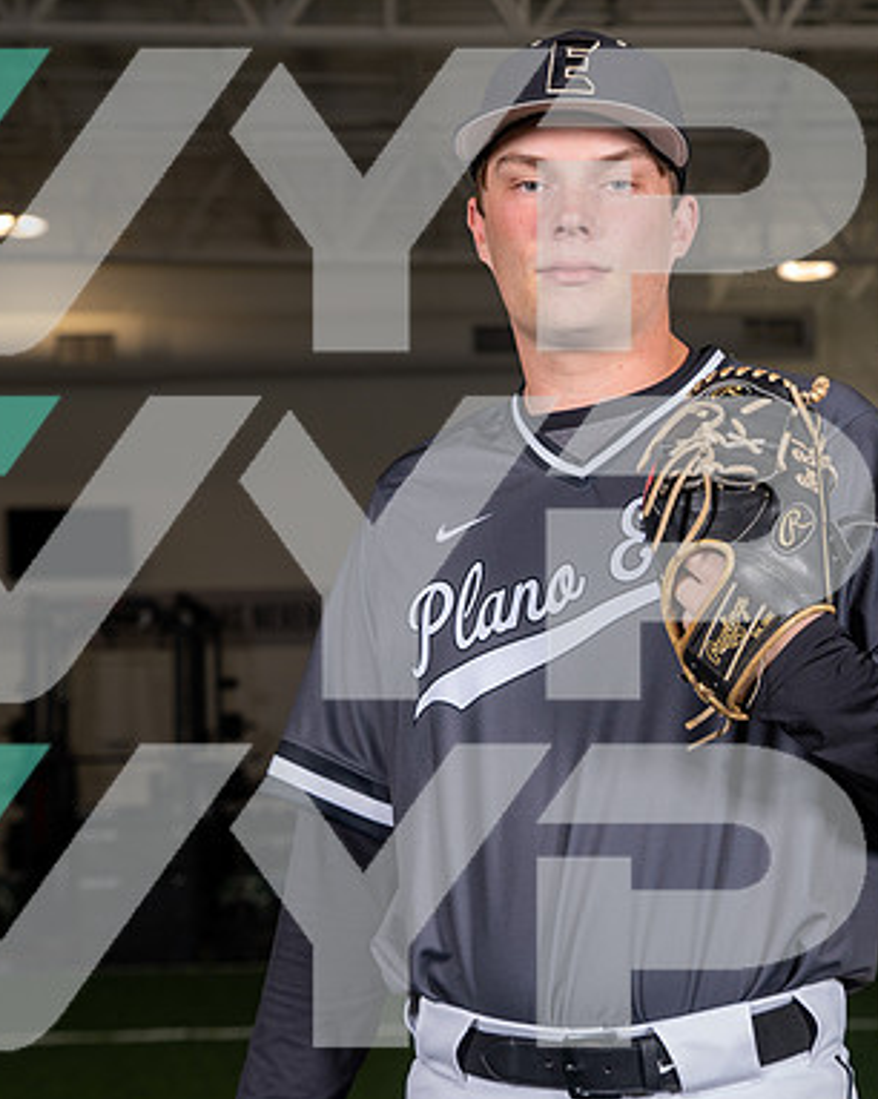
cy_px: 550
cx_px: 491
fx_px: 2958
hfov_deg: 16.9
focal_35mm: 91
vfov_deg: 21.0
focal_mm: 64
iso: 200
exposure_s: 1/200
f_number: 5.6
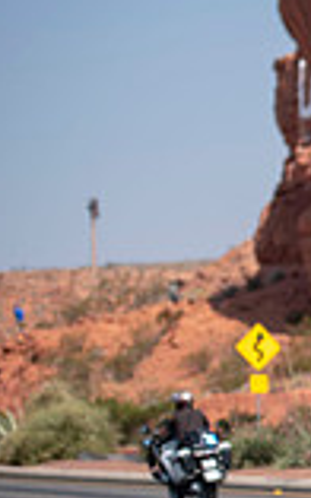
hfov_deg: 4.8
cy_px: 322
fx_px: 3570
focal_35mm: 263
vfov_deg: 8.0
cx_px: 901
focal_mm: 70
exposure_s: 1/1000
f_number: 4
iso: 100
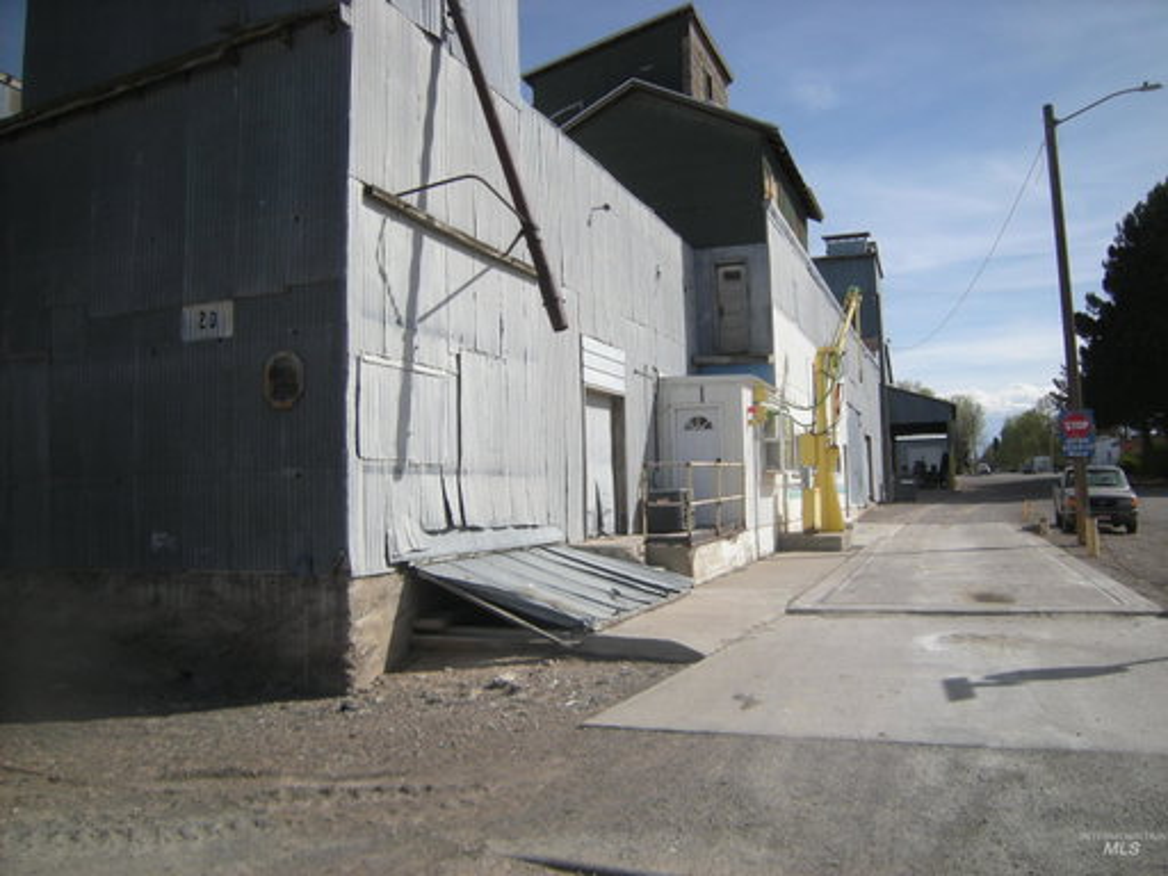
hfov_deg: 63.4
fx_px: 945
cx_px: 584
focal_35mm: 28
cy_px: 438
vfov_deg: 49.7
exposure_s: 1/407
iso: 64
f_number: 5.6
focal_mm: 4.7
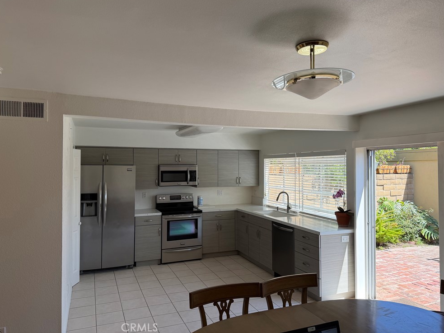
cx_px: 222
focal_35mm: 25
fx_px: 321
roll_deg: +0.5
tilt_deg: +1.8
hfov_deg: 69.4
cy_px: 160
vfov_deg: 54.9
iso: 100
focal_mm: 6.76
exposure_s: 1/765
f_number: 1.78
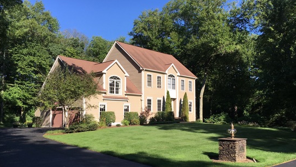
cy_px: 108
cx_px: 162
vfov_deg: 33.5
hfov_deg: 56.5
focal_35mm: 35
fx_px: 275
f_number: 2.2
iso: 25
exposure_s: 1/916
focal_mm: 4.15
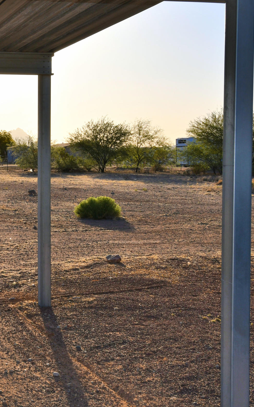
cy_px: 181
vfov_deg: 34.0
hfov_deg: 20.5
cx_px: -37
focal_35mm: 60
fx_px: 665
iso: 100
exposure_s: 1/250
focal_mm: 22
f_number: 13
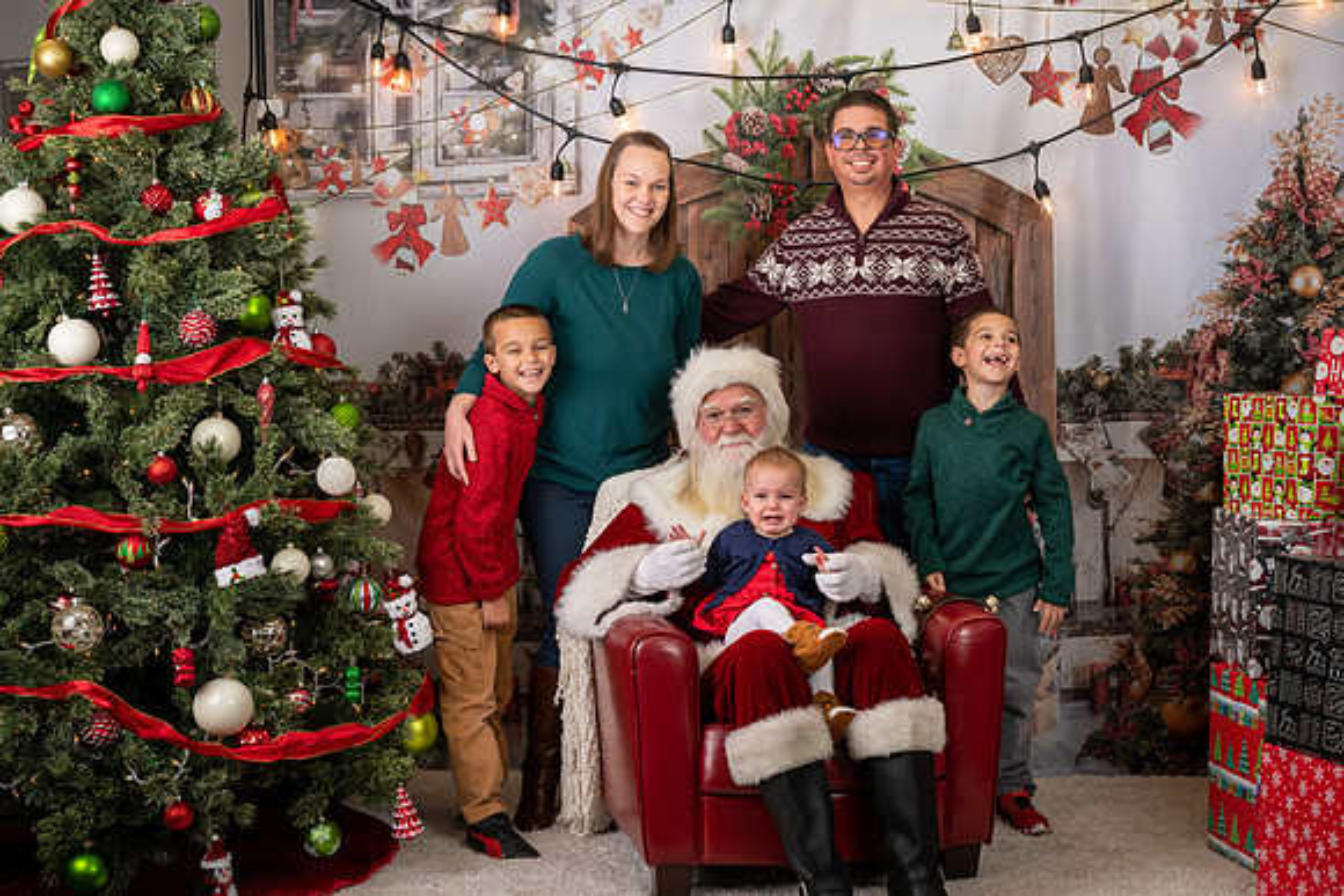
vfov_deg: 24.8
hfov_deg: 36.5
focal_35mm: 55
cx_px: 728
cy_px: 420
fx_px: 2038
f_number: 9
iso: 100
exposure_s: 1/100
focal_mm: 50
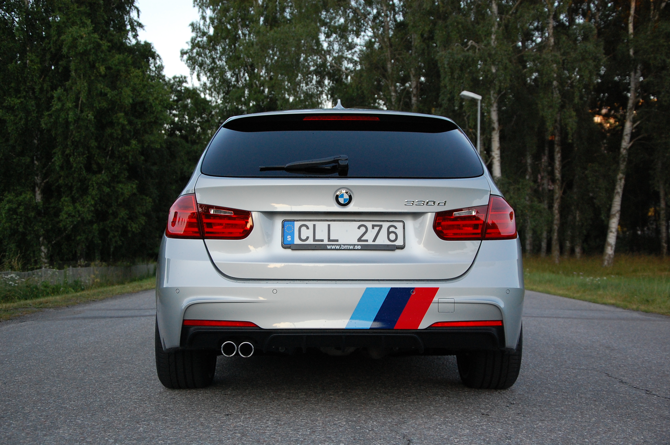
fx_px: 976
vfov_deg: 25.7
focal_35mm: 52
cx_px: 335
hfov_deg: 37.9
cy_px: 222
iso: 800
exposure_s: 1/500
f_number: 4.5
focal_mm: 35
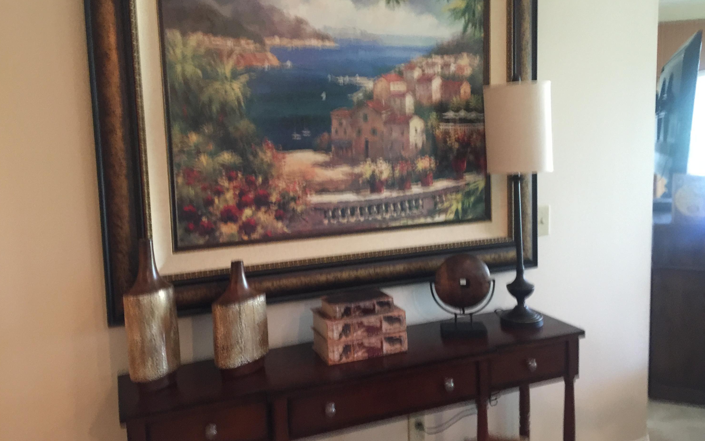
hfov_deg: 61.2
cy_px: 212
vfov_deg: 40.6
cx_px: 353
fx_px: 596
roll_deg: +1.0
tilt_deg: -7.1
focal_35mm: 31
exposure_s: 1/10
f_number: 2.2
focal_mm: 4.15
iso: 125
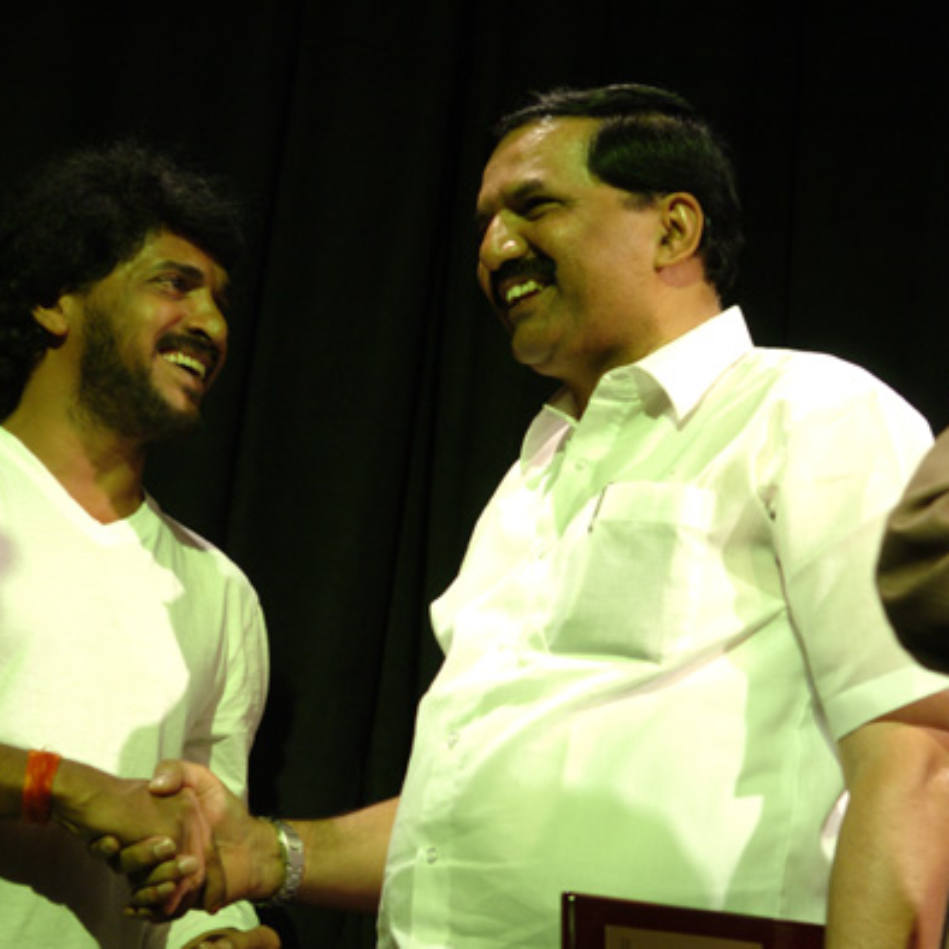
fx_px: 3308
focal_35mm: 107
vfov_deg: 16.3
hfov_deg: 16.3
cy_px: 476
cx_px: 340
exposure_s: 1/100
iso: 400
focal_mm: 55
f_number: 2.8
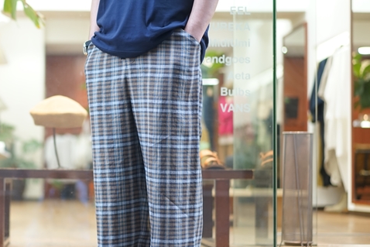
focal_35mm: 92
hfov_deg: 21.9
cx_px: 84
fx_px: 946
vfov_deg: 14.9
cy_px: 137
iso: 500
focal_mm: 55
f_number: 1.8
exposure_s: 1/60
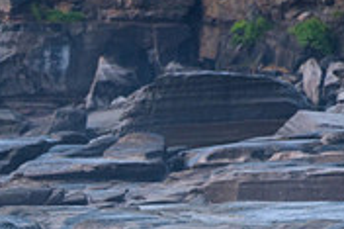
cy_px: 304
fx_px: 15818
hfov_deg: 1.2
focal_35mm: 1657
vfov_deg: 0.8
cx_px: -2
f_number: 5.6
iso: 450
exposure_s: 1/1000
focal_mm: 500
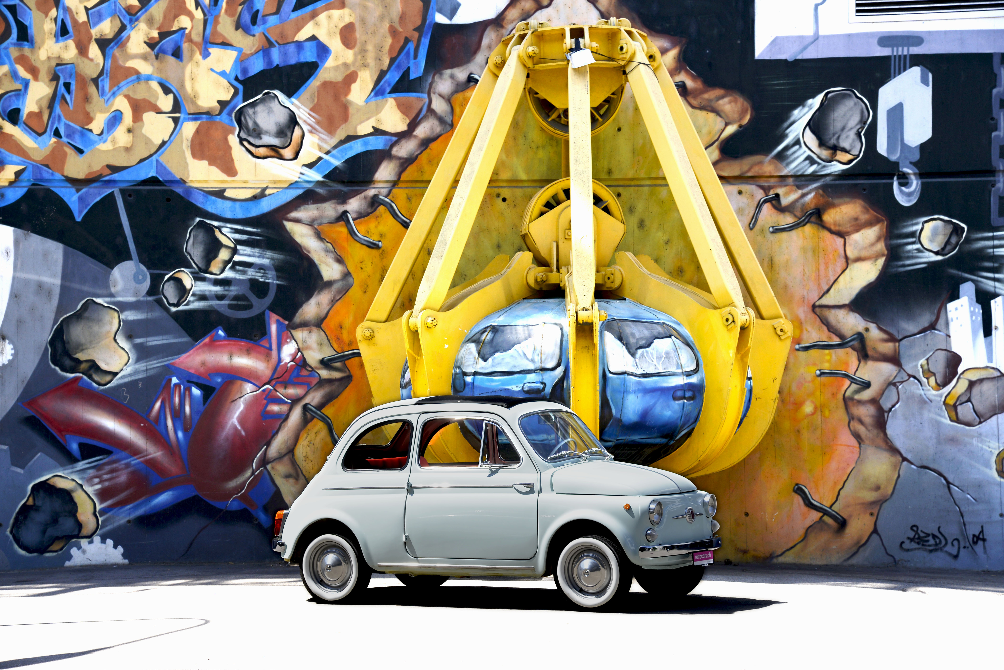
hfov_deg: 24.8
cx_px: 502
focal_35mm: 82
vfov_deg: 16.7
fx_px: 2288
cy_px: 335
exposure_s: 1/320
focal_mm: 82
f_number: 8
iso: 200
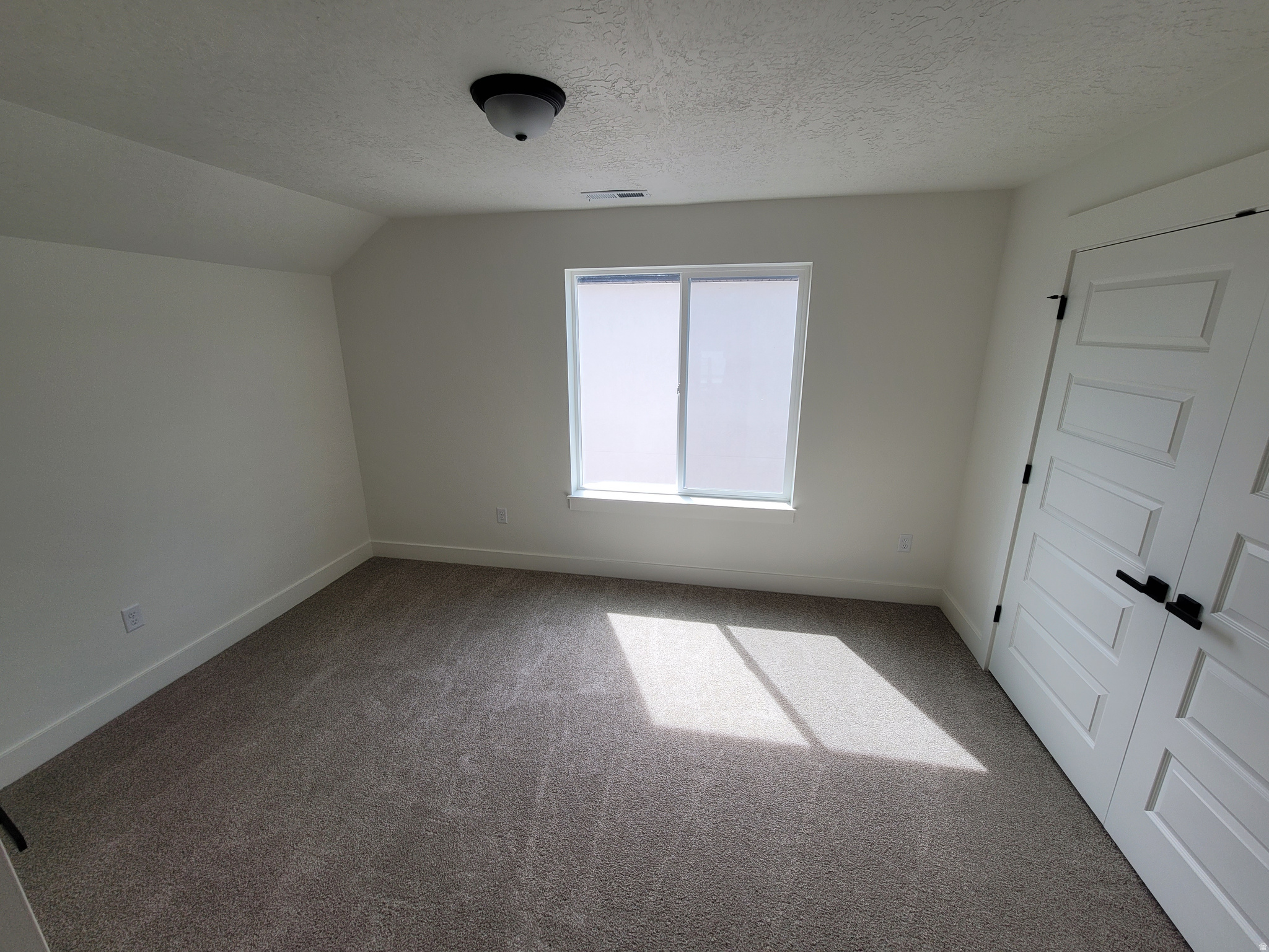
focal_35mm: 13
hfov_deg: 106.2
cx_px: 634
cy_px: 476
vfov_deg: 89.9
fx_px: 477
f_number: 2.2
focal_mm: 2.2
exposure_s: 1/353
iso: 64
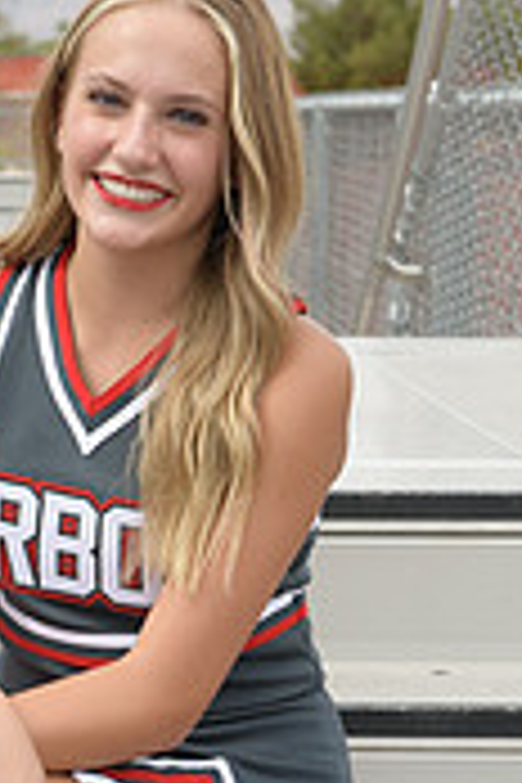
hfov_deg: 8.0
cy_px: 720
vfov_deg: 11.9
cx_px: -36
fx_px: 3719
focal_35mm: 171
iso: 800
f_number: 5.6
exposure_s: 1/1250
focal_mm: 66
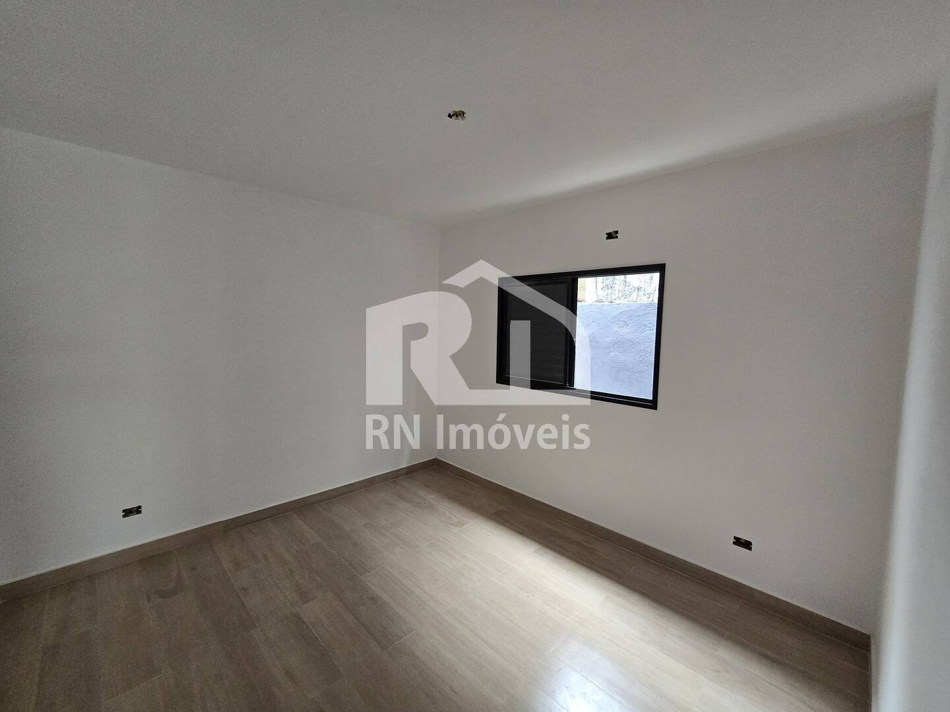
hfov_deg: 106.2
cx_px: 475
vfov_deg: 89.9
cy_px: 356
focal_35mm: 13
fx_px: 357
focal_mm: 2.2
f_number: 2.2
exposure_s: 1/60
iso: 250
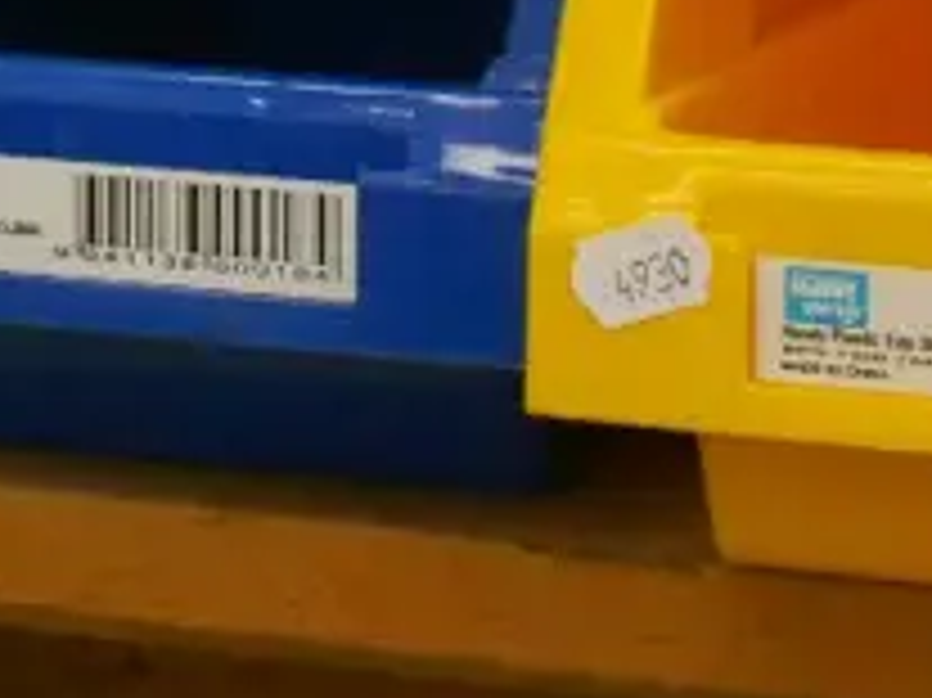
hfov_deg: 8.2
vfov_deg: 6.0
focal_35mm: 238
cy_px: -808
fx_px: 6404
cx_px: -189
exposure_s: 1/80
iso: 3200
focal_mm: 24
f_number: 5
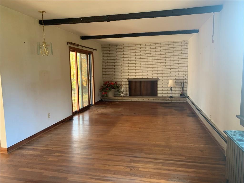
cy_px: 92
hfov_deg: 67.3
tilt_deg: -6.9
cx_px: 122
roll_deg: +0.9
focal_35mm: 26
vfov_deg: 53.1
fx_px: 183
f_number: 1.8
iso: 125
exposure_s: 1/60
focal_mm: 4.25
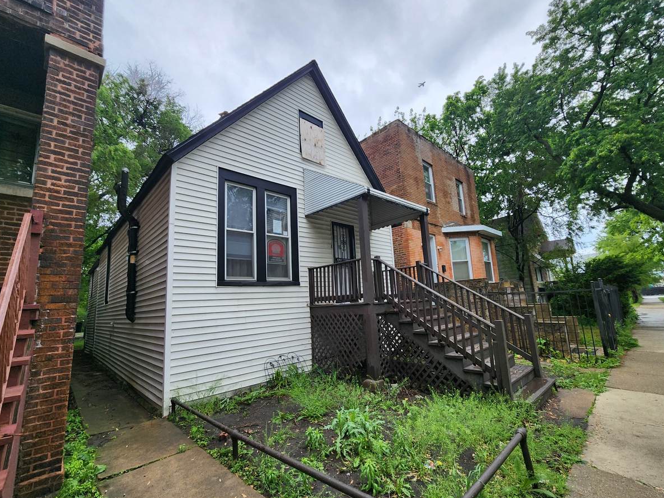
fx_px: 268
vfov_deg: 85.6
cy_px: 255
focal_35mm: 14
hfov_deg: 102.1
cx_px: 332
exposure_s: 1/812
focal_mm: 2.2
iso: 50
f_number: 2.2
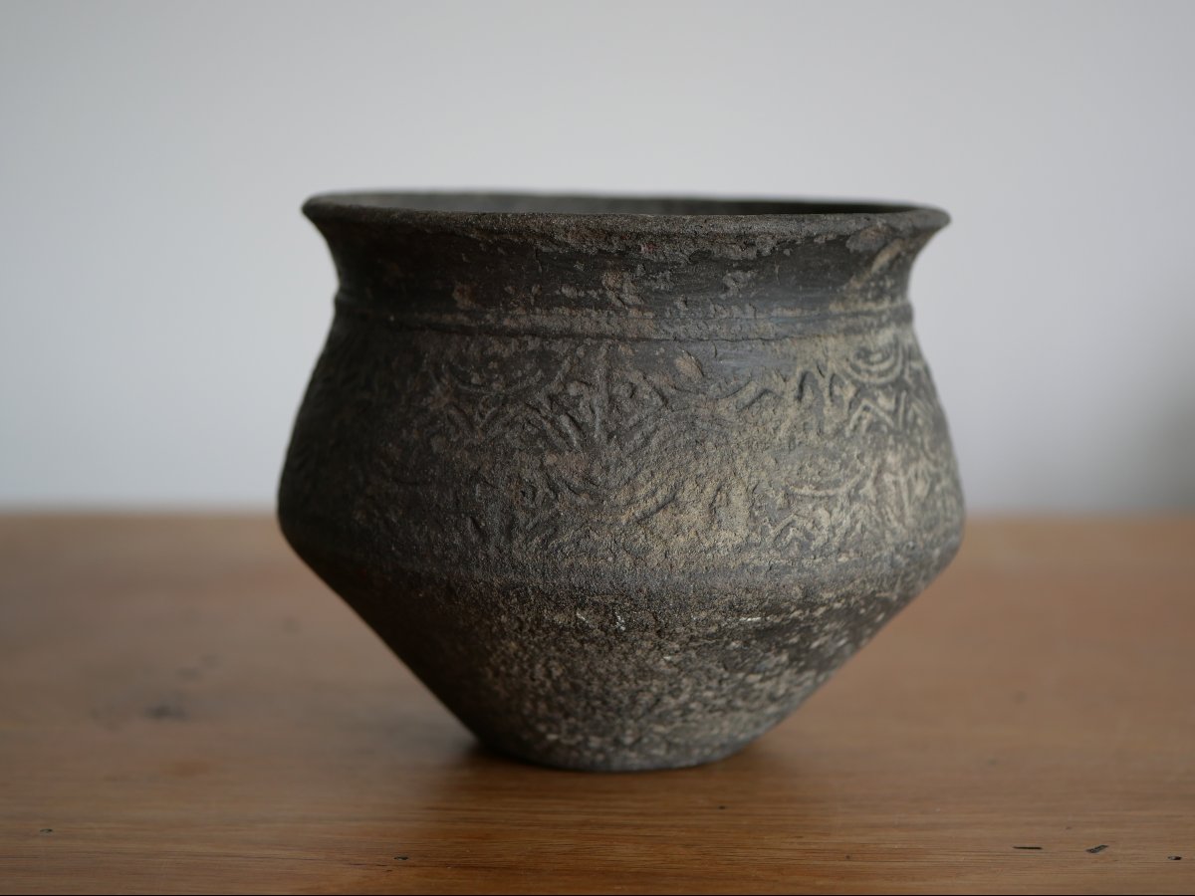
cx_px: 598
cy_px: 448
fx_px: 2071
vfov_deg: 24.4
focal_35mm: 60
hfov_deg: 32.2
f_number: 2.8
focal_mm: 30
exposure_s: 1/60
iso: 250
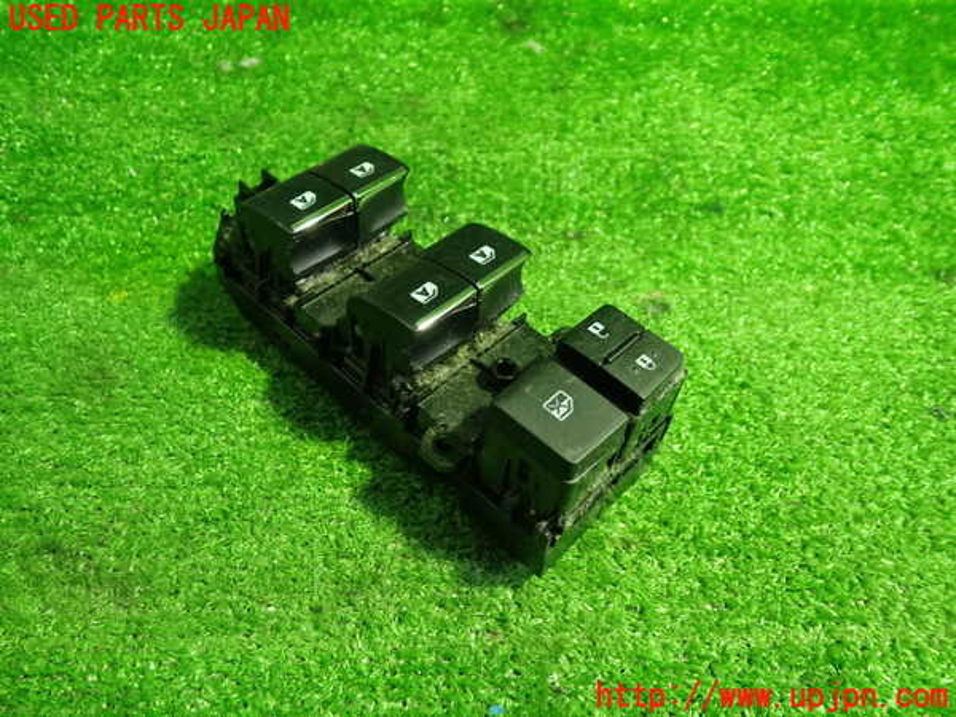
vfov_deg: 46.8
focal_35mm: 30
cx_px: 478
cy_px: 358
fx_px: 829
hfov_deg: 60.0
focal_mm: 5.4
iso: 400
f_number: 2.3
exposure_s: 1/30
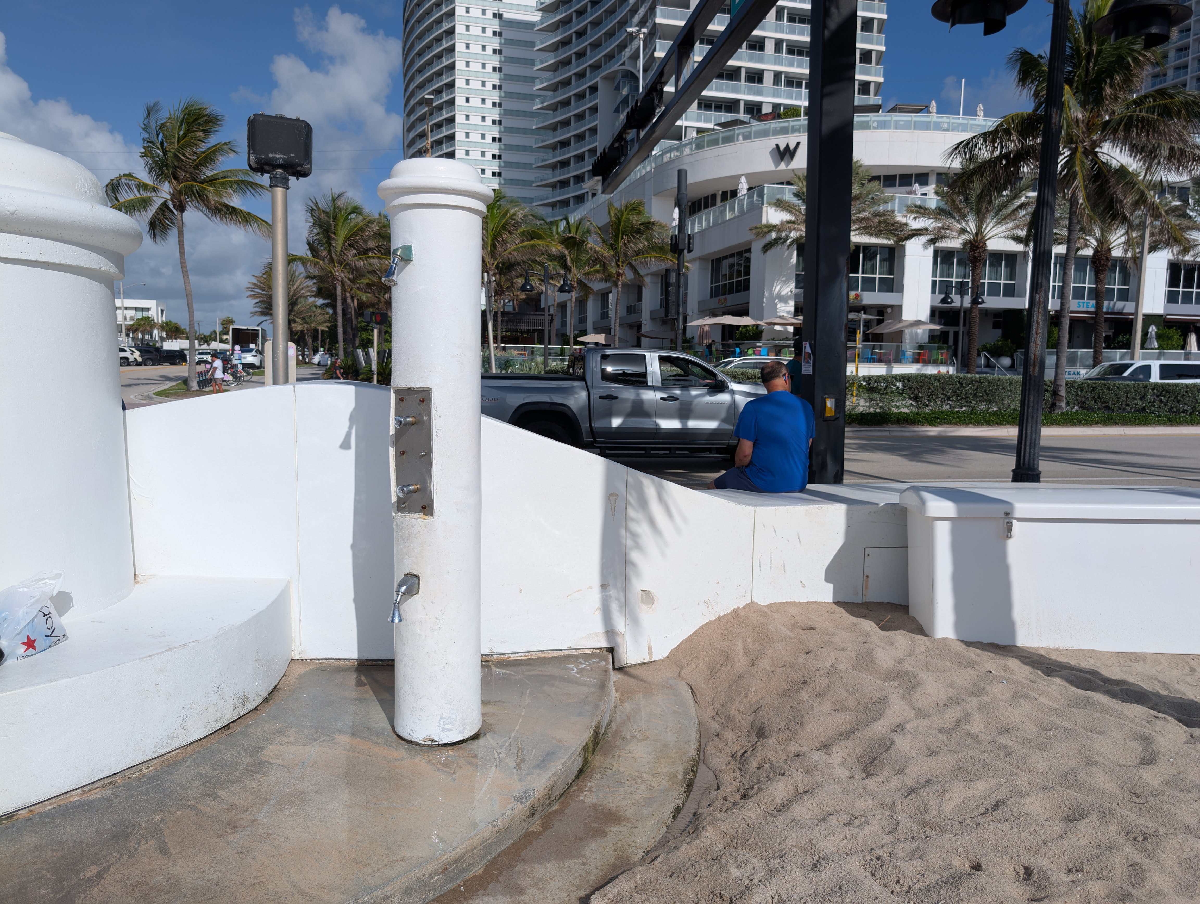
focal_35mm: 24
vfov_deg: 56.9
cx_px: 600
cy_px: 452
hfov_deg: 71.5
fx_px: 833
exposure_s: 1/2532
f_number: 1.68
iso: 21
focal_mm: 6.9
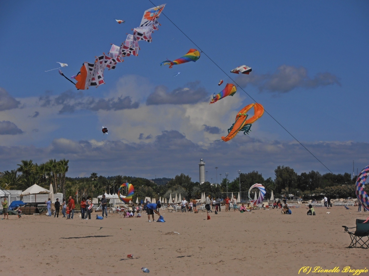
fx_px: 1471
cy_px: 138
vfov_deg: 10.7
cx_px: 184
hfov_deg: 14.3
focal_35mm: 138
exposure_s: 1/1600
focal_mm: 24.39
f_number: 5.8
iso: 80
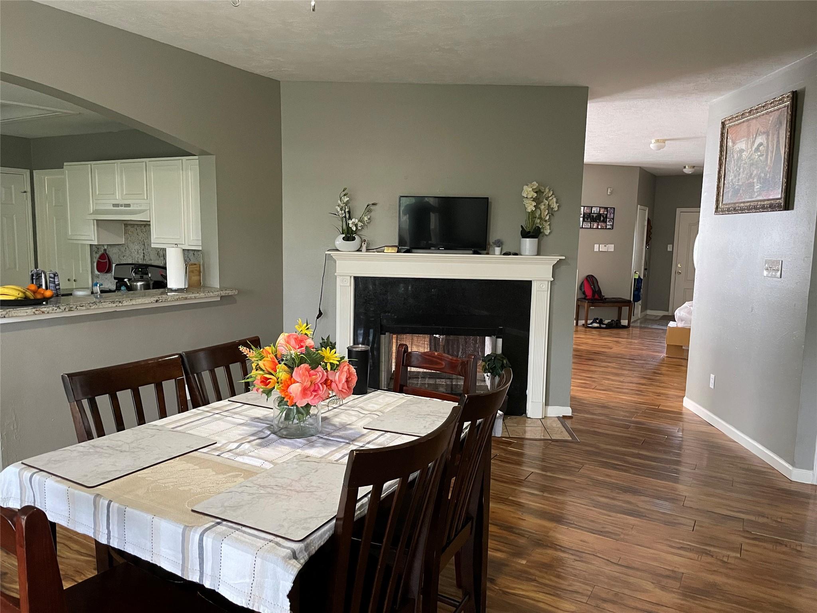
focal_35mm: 26
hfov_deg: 67.3
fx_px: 614
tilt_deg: -7.1
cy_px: 306
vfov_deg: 53.1
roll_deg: -1.7
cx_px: 408
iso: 500
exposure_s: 1/40
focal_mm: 4.2
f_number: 1.6
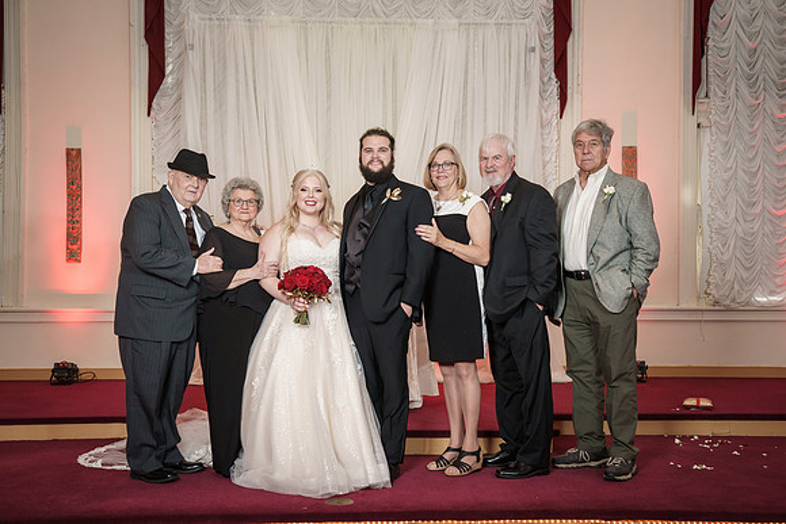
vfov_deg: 32.6
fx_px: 895
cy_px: 262
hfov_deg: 47.4
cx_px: 393
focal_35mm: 41
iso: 2000
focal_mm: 41
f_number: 4
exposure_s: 1/100
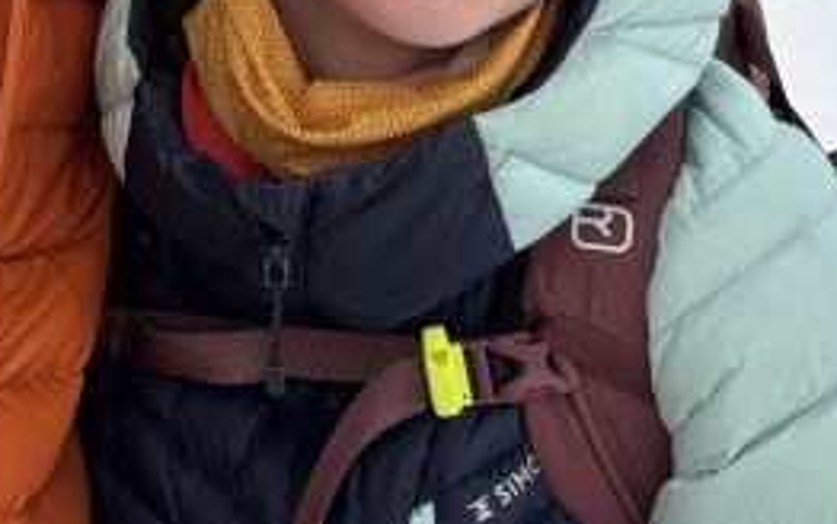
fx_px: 3195
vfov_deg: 8.9
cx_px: -14
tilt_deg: -6.3
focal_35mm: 140
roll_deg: +0.4
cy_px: -489
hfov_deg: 14.7
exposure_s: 1/799
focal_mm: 5.96
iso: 50
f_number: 1.6
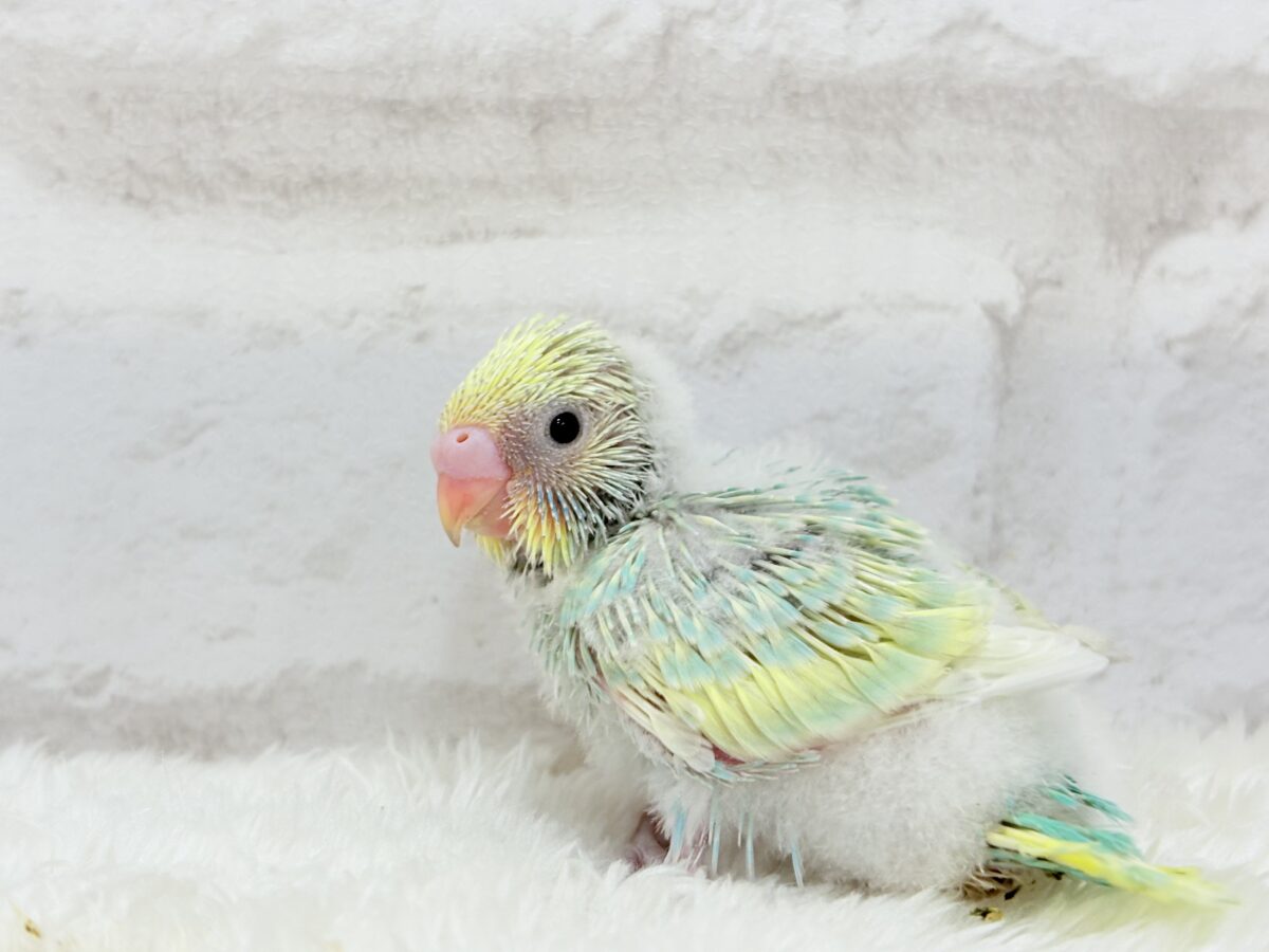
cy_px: 476
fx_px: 1906
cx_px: 634
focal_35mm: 52
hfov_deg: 36.8
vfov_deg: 28.0
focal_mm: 5.96
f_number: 1.6
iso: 40
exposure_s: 1/50
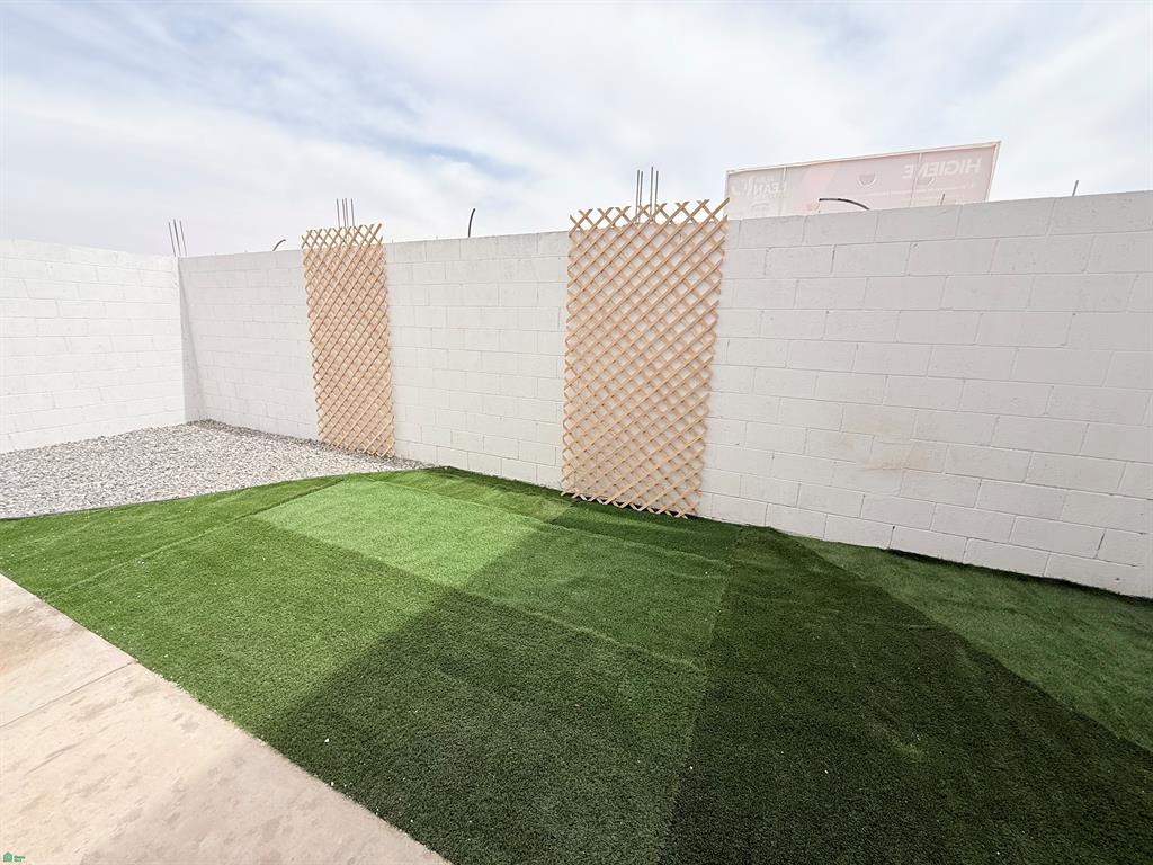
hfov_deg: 102.1
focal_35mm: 14
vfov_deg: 85.7
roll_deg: -1.1
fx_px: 466
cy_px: 432
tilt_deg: -13.0
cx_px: 576
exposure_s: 1/2024
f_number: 2.2
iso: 50
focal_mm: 2.22
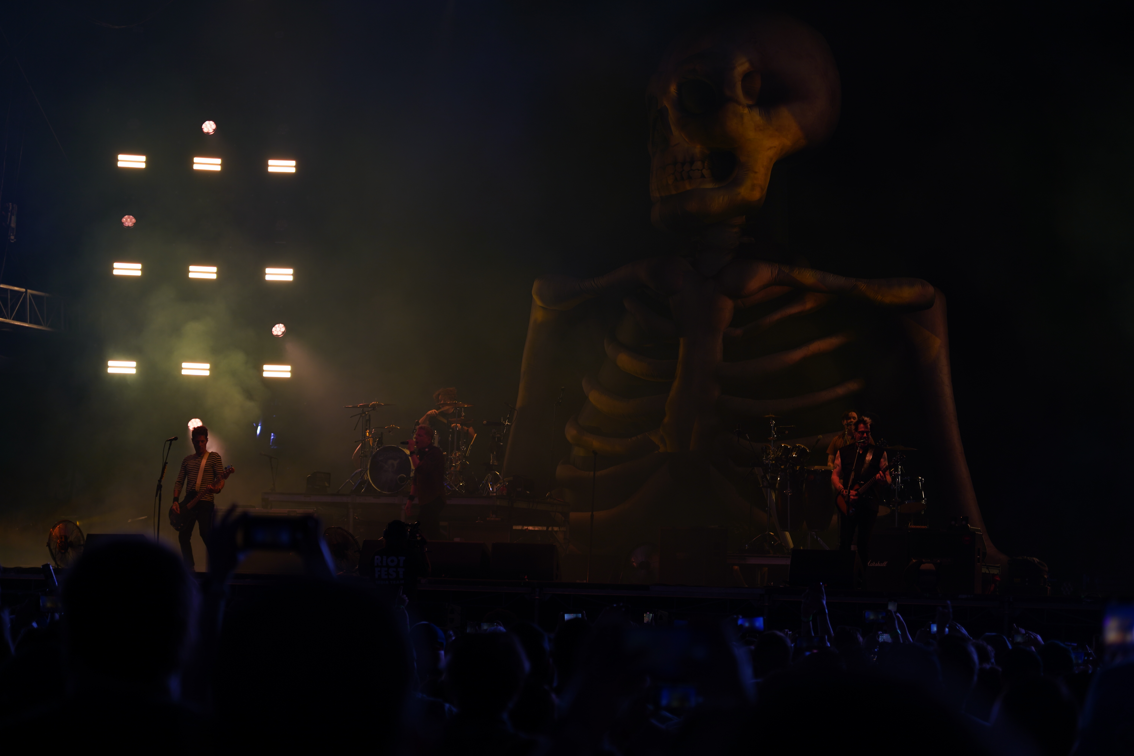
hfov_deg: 19.5
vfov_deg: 13.0
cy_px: 378
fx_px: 3307
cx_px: 567
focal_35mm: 105
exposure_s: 1/125
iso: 200
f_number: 4
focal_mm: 105
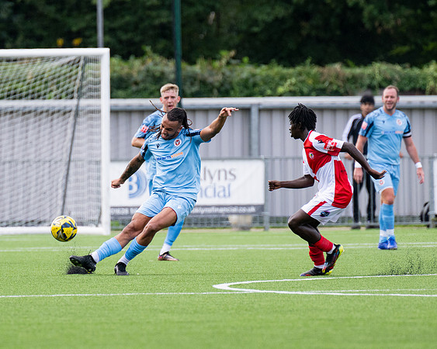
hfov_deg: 3.2
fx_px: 7732
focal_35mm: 598
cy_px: 204
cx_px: 177
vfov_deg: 2.6
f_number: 4
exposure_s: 1/1250
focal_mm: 280
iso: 400
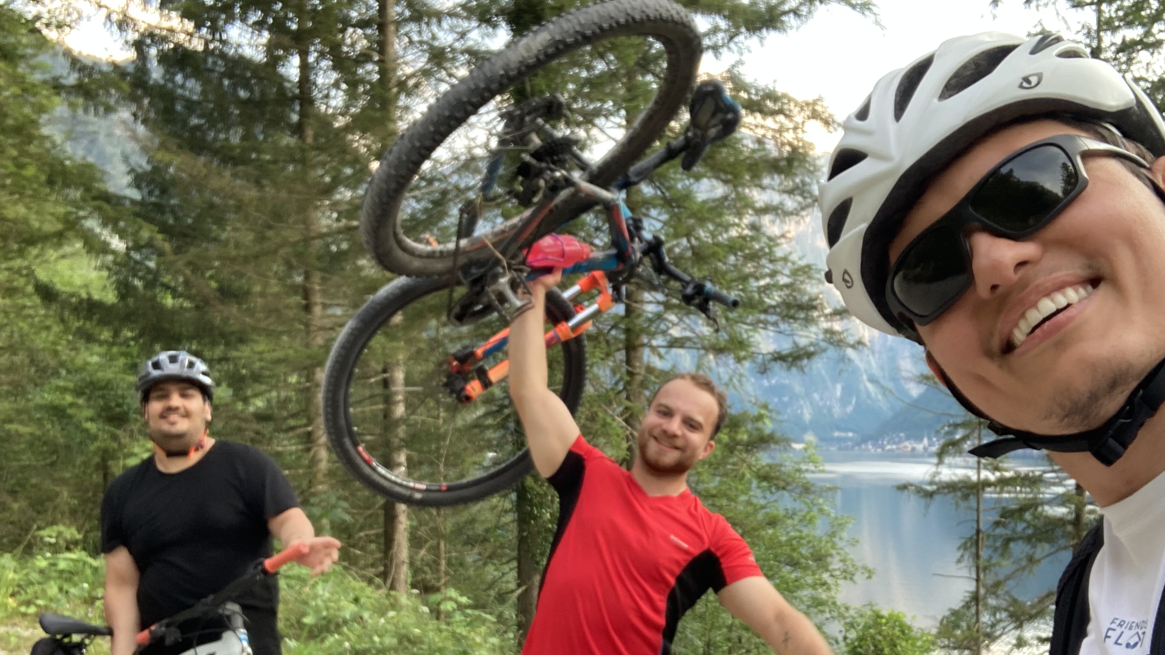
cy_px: 453
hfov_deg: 50.4
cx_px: 635
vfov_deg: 29.4
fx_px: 1236
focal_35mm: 40
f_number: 2.2
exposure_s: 1/114
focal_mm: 2.87
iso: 80
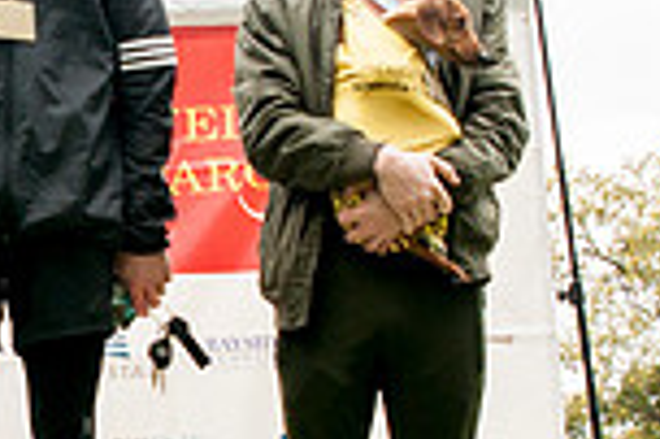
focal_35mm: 137
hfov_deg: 14.6
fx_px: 2509
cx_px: -69
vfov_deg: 10.0
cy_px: 272
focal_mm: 24
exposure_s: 1/160
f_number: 5.6
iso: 640
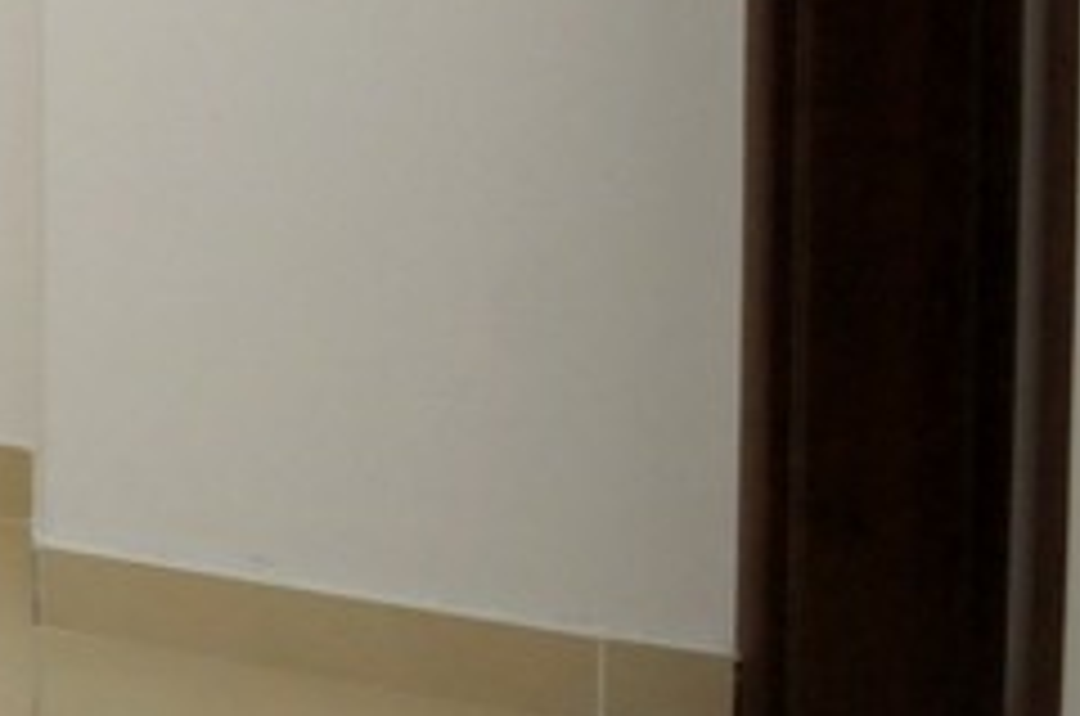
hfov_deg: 15.3
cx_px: -1490
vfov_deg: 16.5
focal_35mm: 75
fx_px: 2246
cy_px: -353
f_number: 5.6
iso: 1000
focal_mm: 10
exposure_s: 1/80
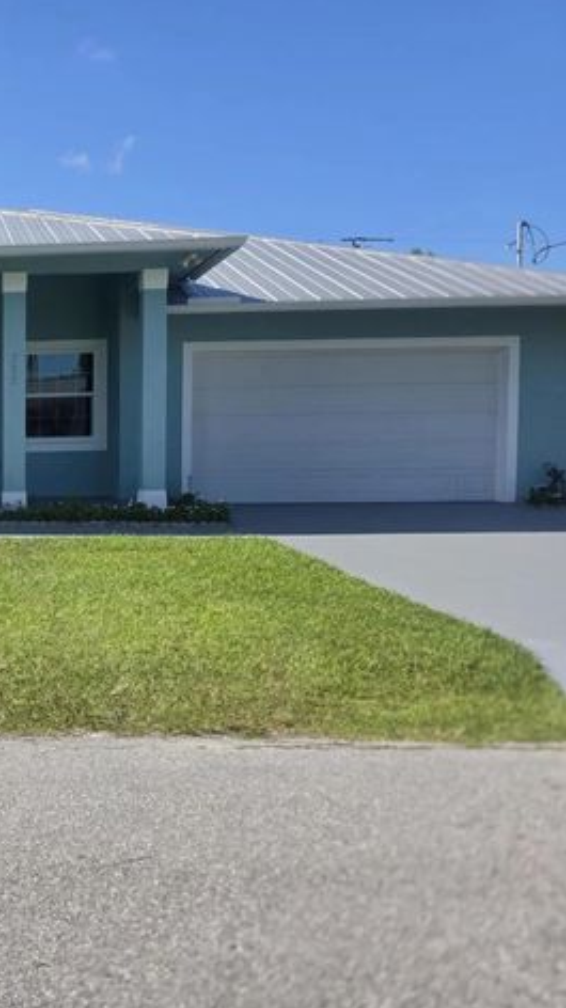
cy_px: 502
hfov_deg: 29.6
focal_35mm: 34
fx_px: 908
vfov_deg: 58.0
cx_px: -115
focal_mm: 6.3
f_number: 1.7
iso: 80
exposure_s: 1/4539
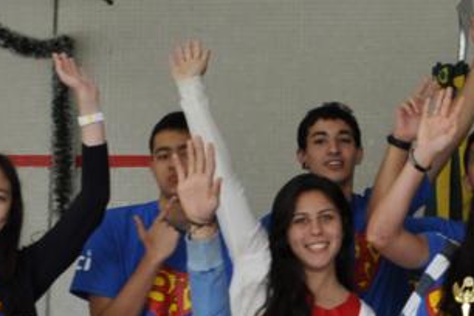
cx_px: 565
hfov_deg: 16.8
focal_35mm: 117
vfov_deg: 11.7
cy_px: 262
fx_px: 1540
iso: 400
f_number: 4.8
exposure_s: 1/90
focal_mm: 18
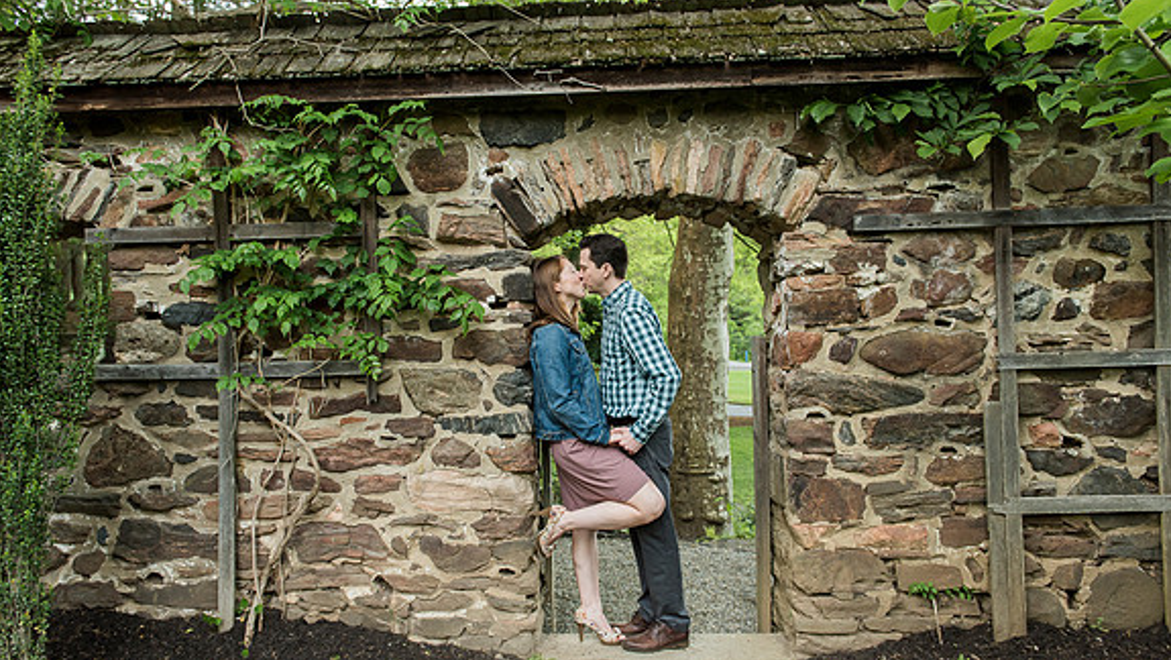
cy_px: 333
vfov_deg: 44.4
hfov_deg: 71.9
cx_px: 575
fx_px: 808
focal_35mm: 26
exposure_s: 1/125
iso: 1000
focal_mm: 24
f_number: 3.5
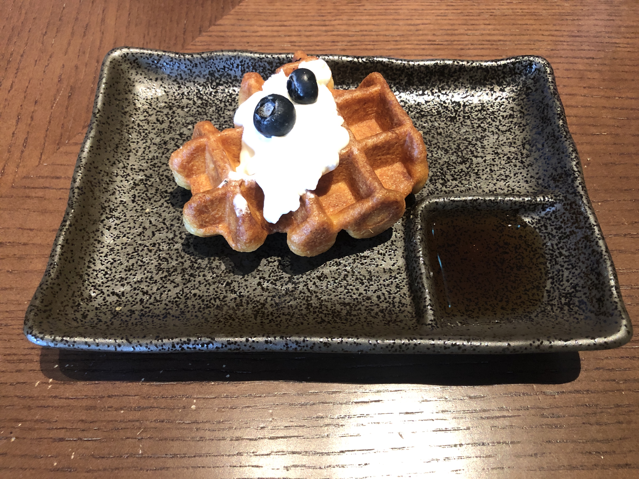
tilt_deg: -61.1
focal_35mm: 28
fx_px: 517
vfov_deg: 49.7
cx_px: 320
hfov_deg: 63.4
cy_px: 240
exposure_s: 1/15
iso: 80
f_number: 1.8
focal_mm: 3.99
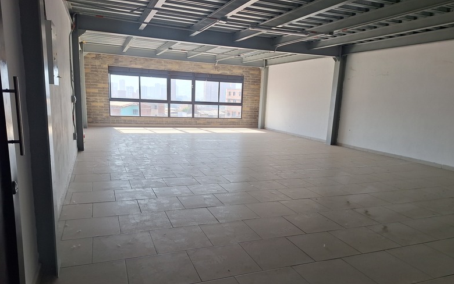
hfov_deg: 72.5
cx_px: 232
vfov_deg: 49.2
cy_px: 155
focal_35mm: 25
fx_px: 309
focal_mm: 5.54
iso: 40
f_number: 1.8
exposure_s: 1/319
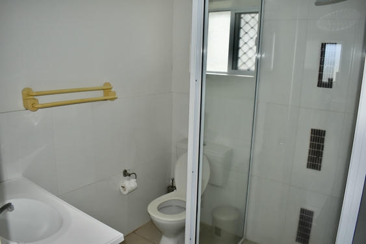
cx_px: 183
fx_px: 274
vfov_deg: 47.9
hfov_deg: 67.4
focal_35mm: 27
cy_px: 122
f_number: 4.5
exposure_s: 1/200
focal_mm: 18
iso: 720
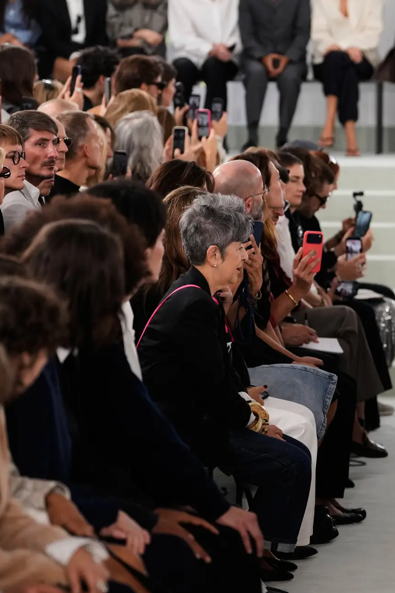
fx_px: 3440
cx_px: 419
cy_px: 292
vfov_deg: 9.8
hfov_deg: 6.5
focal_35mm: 209
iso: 800
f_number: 2.8
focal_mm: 105
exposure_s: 1/1000
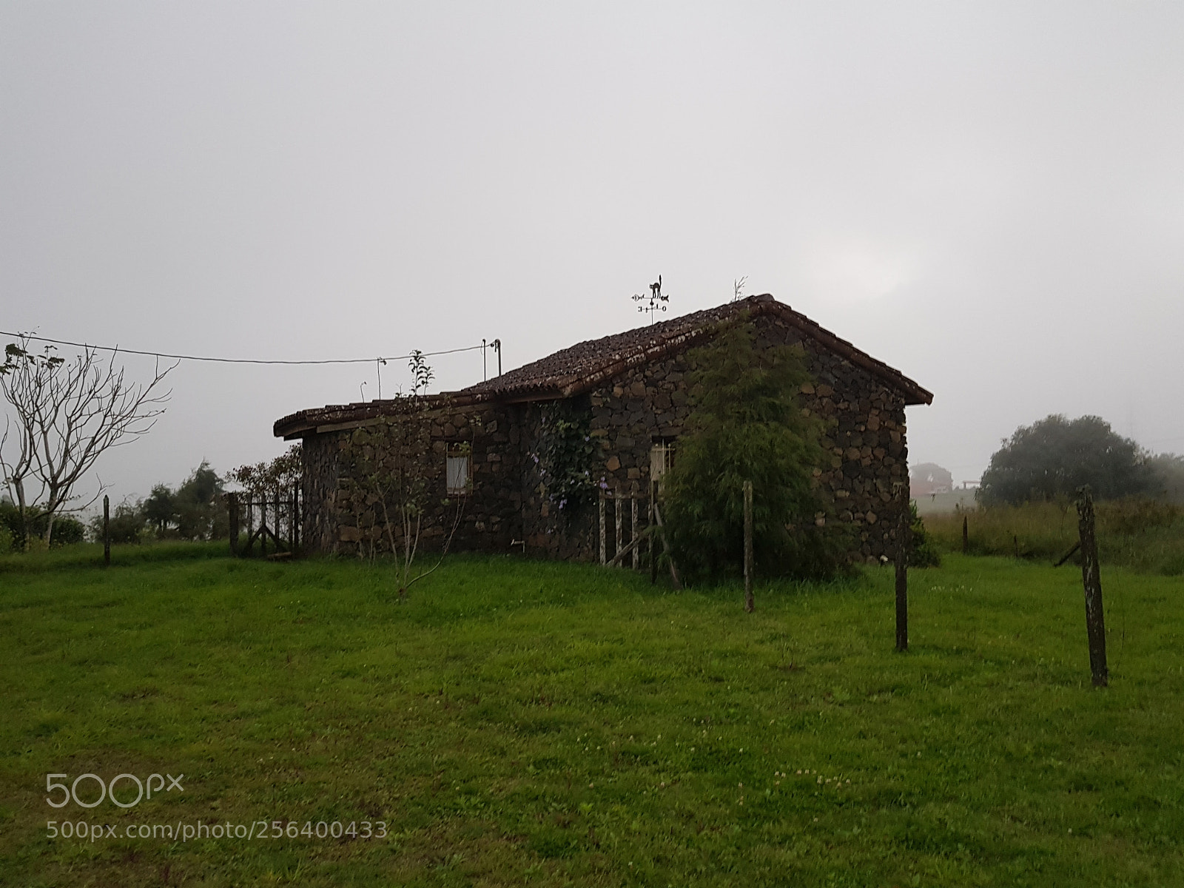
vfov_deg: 53.1
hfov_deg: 67.3
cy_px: 444
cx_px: 592
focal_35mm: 26
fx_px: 889
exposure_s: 1/60
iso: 125
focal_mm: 4.2
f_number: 1.7
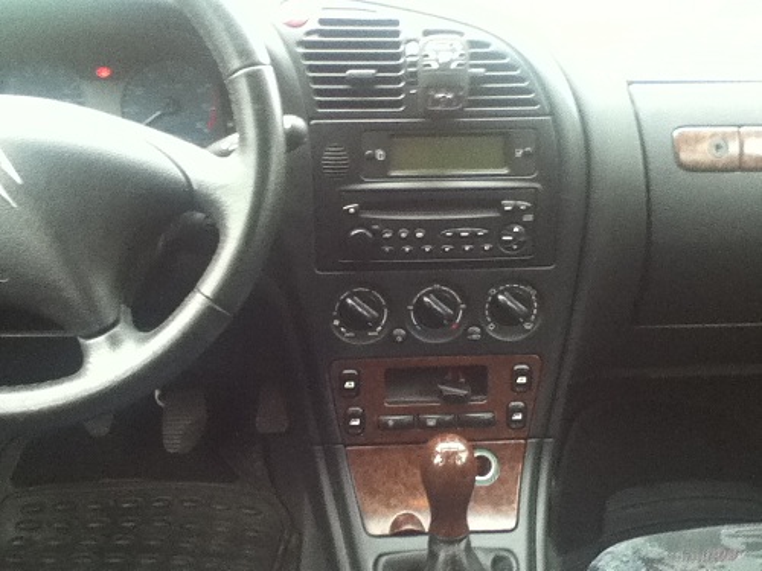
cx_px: 381
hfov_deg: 56.8
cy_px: 286
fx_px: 704
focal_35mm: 32
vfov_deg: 44.2
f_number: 2.4
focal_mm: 3.85
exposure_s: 1/30
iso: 250
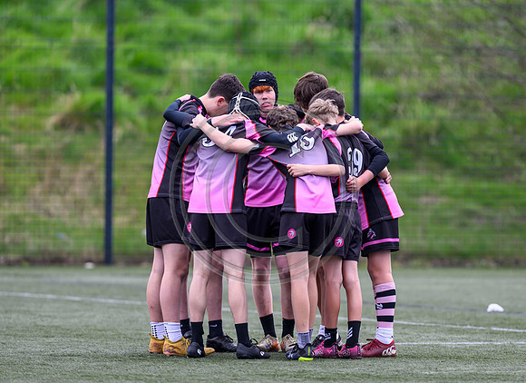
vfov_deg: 2.9
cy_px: 197
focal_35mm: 497
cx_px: 274
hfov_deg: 4.0
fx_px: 7468
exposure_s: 1/2000
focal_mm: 400
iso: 640
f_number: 3.5
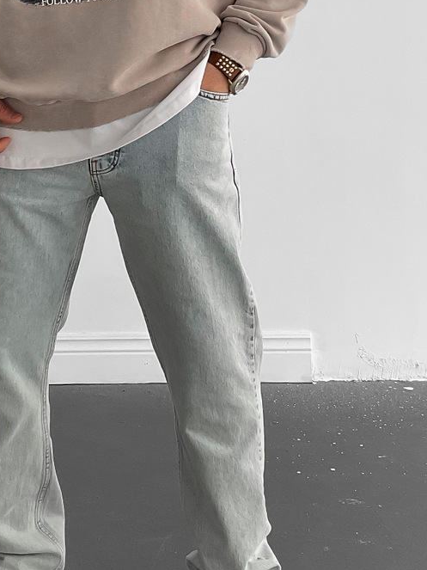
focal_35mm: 70
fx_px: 1152
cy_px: 91
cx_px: 104
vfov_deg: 27.1
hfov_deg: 20.8
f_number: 1.8
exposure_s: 1/120
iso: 40
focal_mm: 3
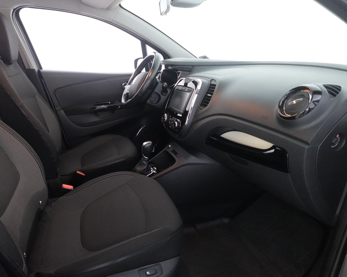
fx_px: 236
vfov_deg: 60.9
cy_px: 140
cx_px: 144
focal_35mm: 23
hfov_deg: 72.0
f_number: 2
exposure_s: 1/80
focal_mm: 7.6
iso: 3200
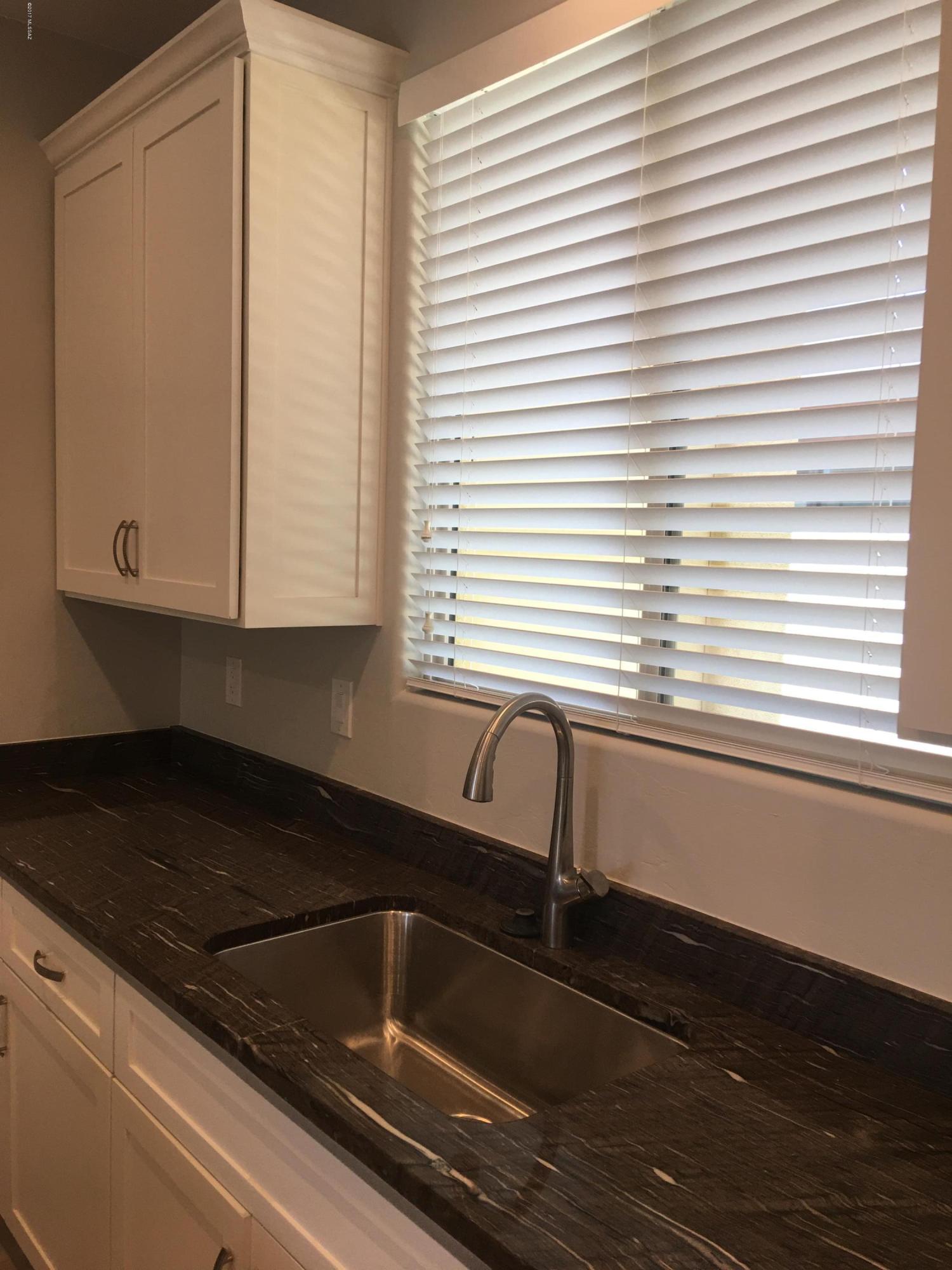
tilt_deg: -3.2
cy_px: 635
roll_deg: -2.9
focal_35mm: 29
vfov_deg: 61.7
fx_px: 1063
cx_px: 476
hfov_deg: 48.2
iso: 25
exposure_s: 1/40
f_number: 2.2
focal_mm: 4.15
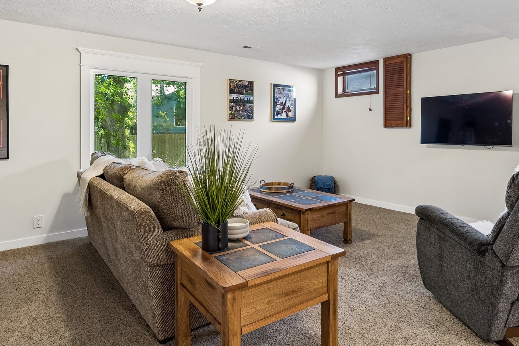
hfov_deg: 78.4
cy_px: 122
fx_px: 317
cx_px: 280
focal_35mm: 22
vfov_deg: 56.3
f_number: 6.3
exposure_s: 1/8
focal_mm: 14
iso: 500
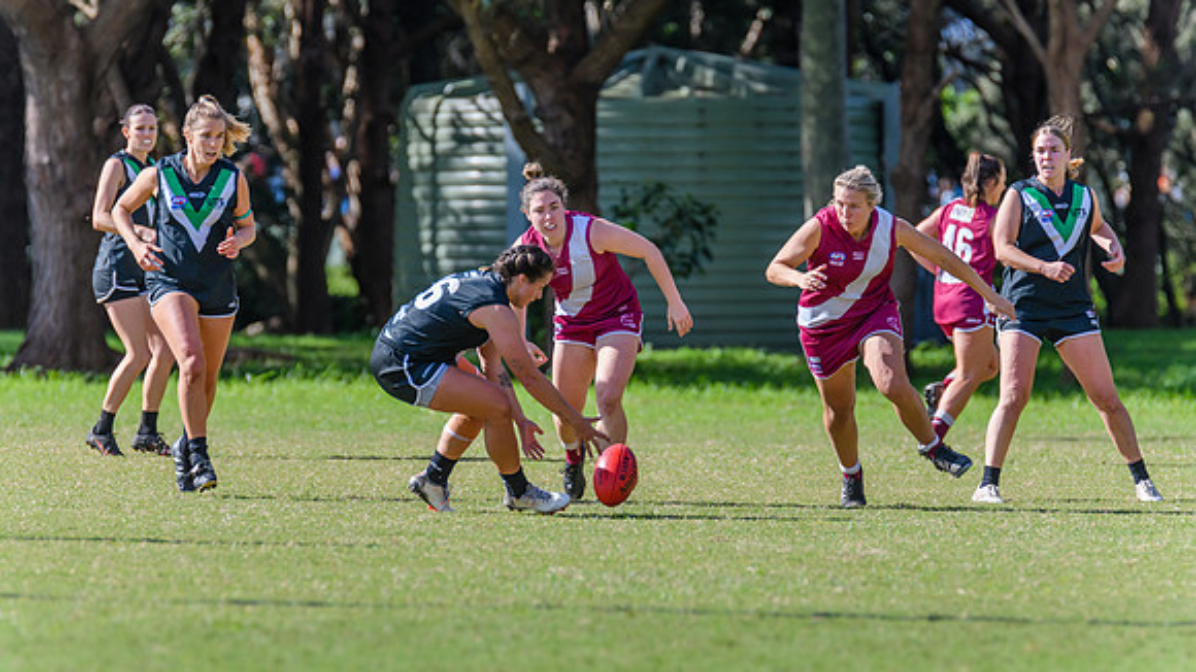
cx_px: 593
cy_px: 364
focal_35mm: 446
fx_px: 14134
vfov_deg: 2.7
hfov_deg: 4.8
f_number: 8
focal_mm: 420
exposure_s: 1/1250
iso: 800
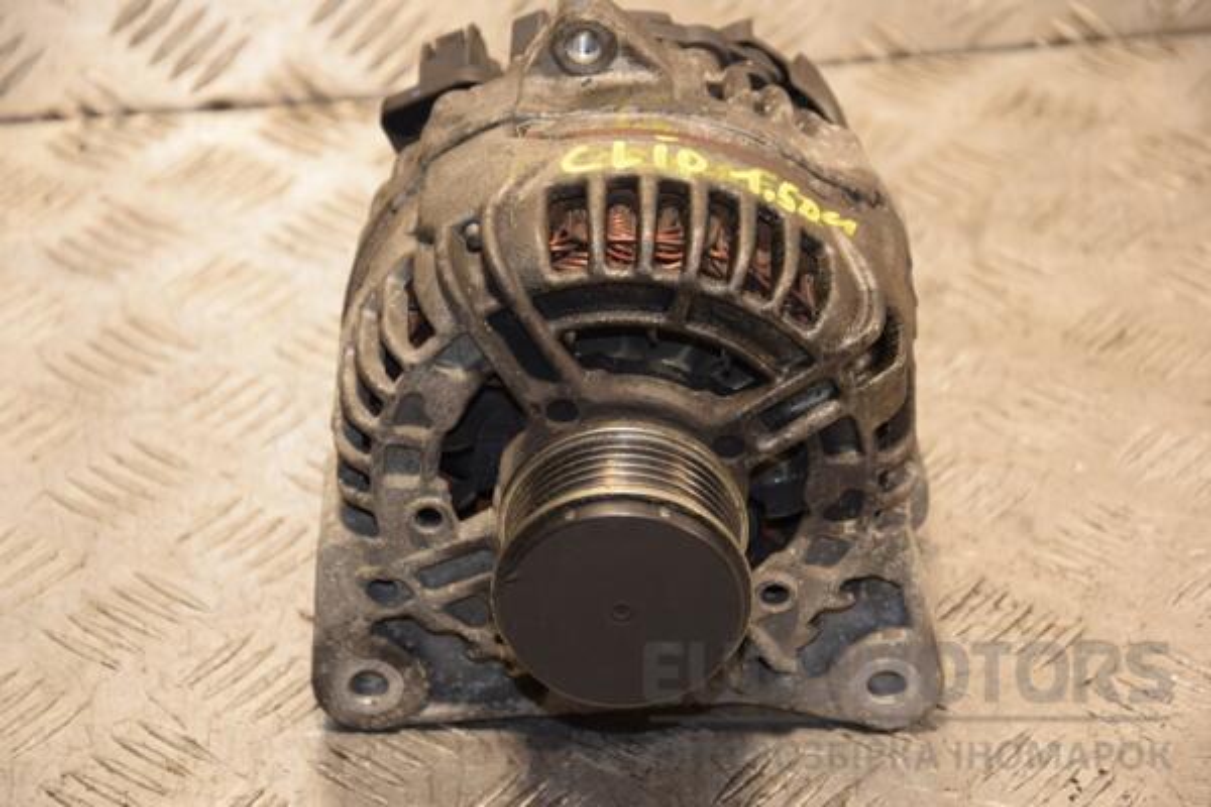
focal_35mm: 128
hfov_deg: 16.1
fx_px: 4289
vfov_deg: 10.8
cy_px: 404
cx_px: 606
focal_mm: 85
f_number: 5.6
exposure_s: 1/80
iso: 800
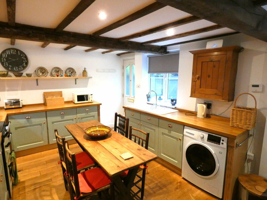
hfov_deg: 81.8
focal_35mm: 20
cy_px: 100
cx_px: 134
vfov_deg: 66.0
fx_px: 154
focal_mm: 3.6
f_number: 2.8
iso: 640
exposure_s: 1/60
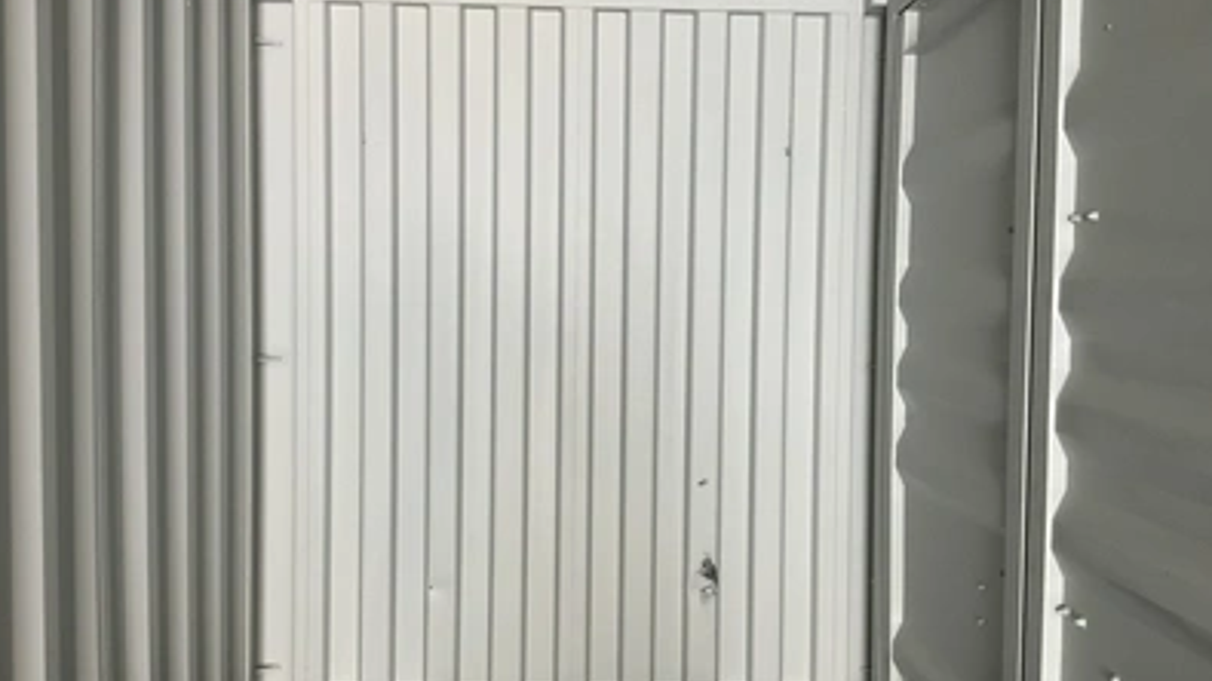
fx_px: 1028
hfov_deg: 61.0
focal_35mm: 32
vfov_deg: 36.7
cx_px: 608
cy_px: 337
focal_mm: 3
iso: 125
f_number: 1.8
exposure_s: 1/60
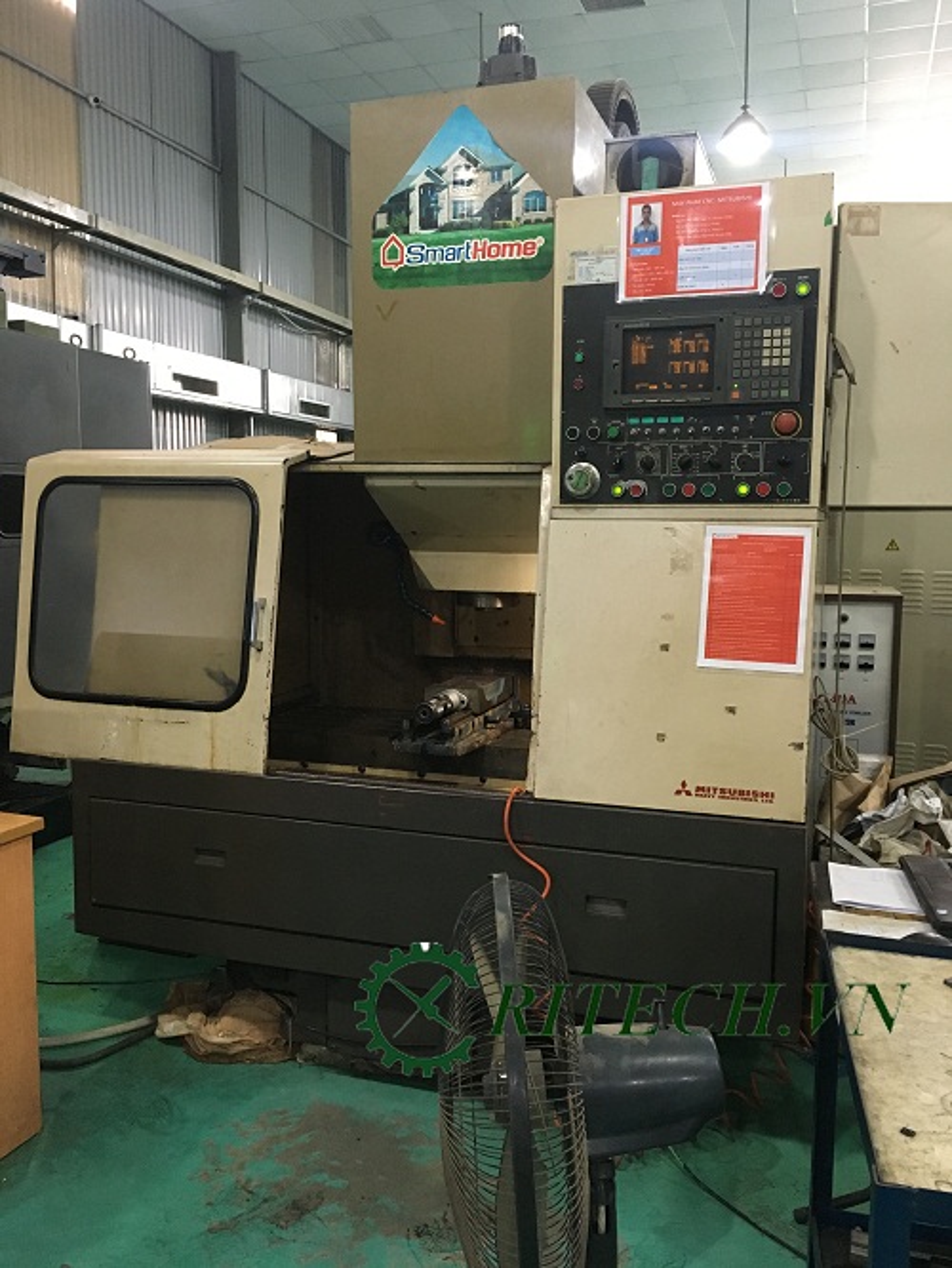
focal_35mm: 29
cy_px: 634
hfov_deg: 48.3
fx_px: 1063
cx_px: 476
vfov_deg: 61.6
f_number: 2.2
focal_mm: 4.15
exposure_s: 1/25
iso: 200
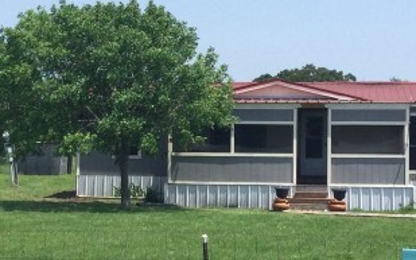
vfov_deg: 12.0
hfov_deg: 19.0
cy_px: 109
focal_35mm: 109
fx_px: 1236
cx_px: 127
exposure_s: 1/1116
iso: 25
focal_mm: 3.3
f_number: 2.4
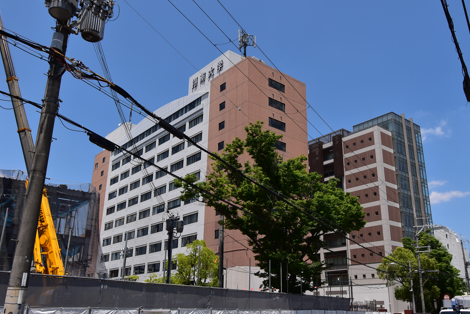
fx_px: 431
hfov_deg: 57.1
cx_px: 257
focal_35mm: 33
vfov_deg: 40.0
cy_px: 161
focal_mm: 20
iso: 320
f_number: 11
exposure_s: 1/500
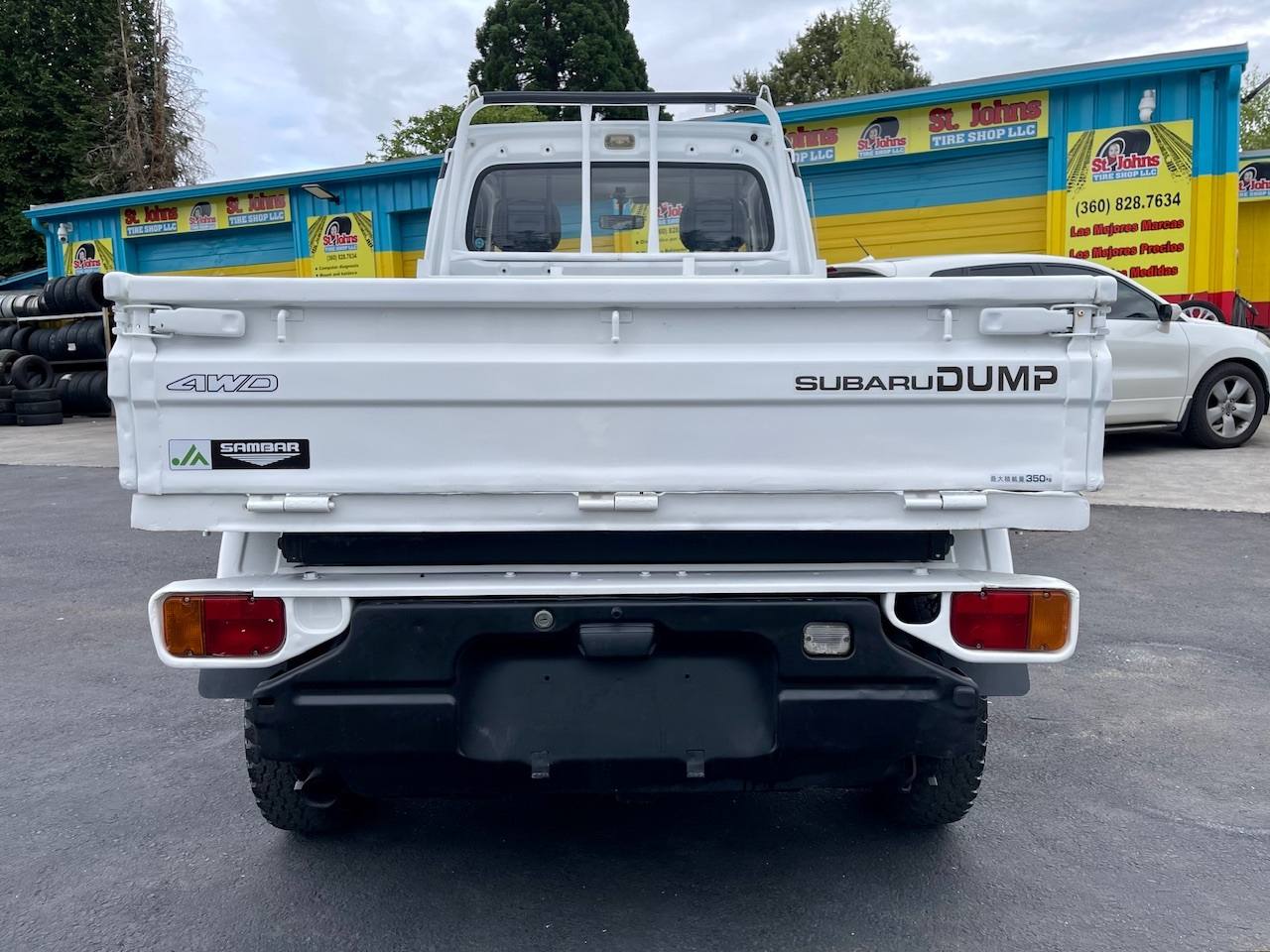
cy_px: 476
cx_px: 635
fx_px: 917
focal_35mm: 25
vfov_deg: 54.9
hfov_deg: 69.4
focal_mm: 5.1
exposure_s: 1/780
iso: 32
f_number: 1.6
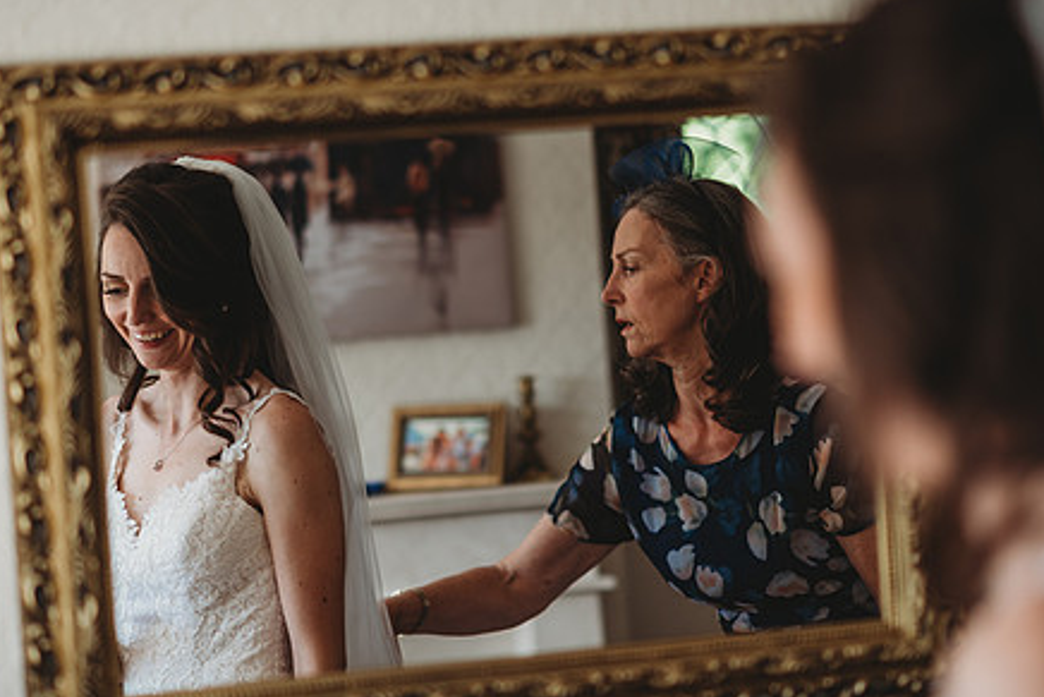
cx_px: 467
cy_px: 341
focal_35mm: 113
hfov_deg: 18.1
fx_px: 3278
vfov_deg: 12.1
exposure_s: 1/160
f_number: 2
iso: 100
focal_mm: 85
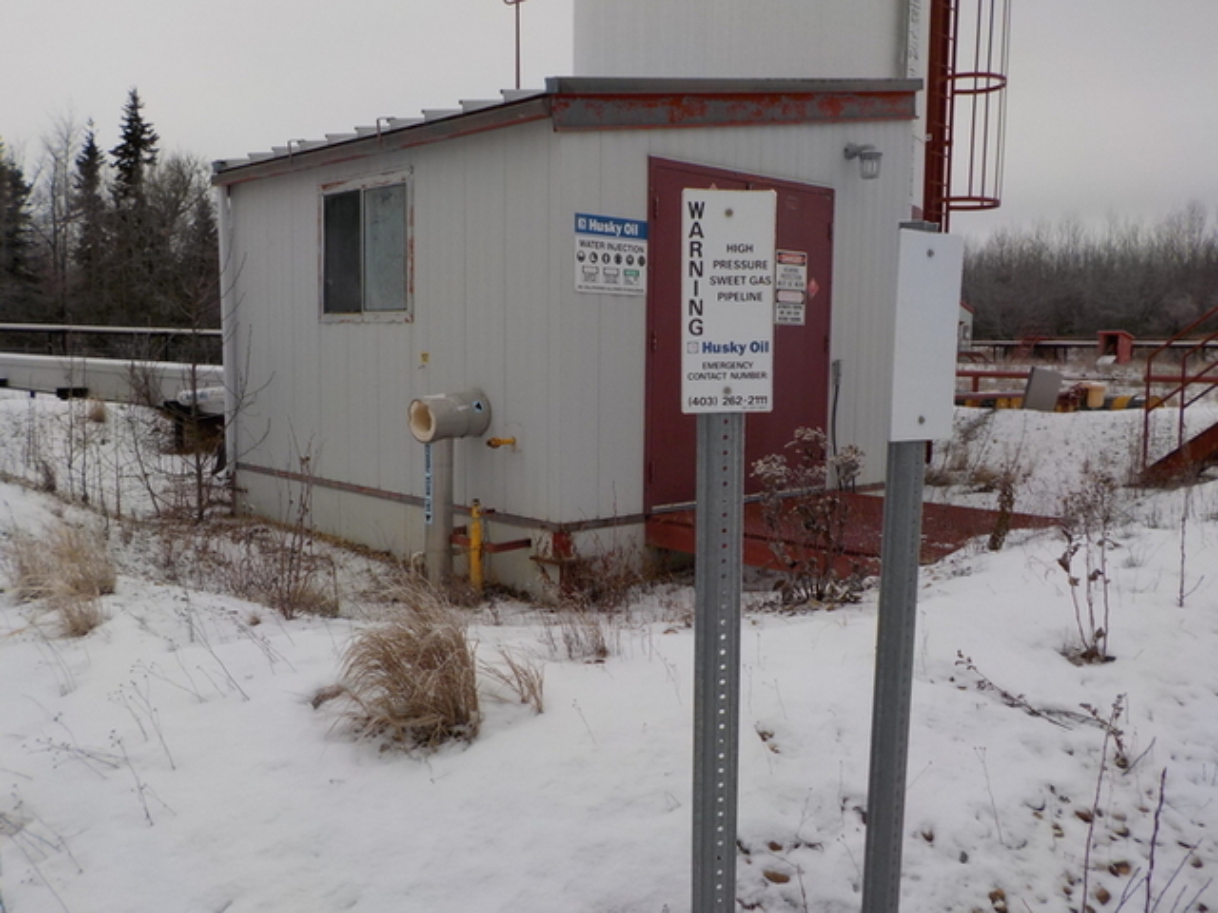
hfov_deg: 60.0
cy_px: 456
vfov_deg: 46.8
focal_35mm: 30
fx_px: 1056
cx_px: 609
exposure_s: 1/320
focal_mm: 4.1
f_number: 3.3
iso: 125
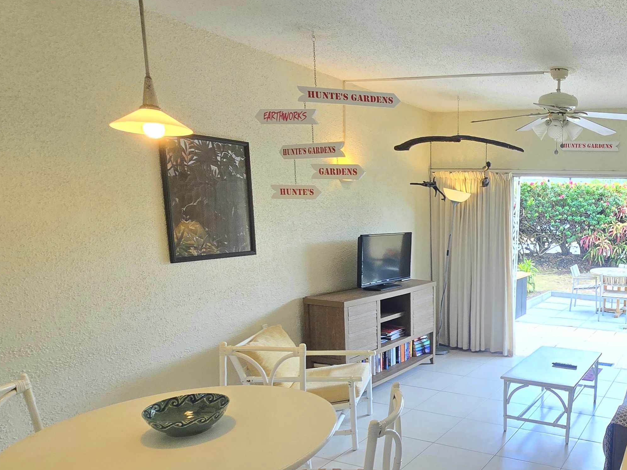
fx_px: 471
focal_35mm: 26
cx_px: 537
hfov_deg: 59.5
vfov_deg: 52.2
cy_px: 306
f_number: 2.2
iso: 80
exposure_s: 1/101
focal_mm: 2.2
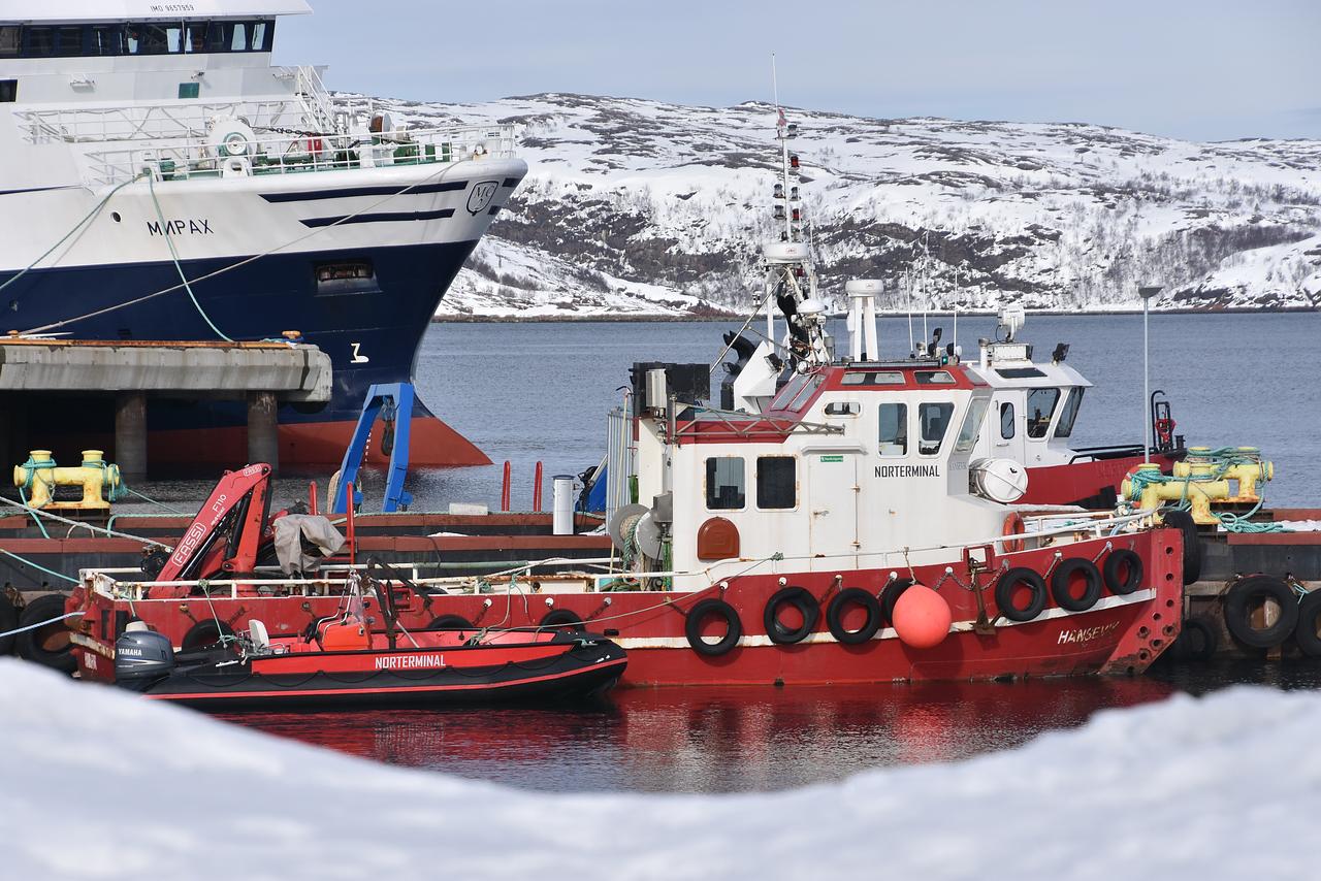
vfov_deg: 8.3
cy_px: 440
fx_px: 6056
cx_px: 660
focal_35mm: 165
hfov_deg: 12.4
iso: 200
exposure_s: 1/1000
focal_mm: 110
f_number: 8
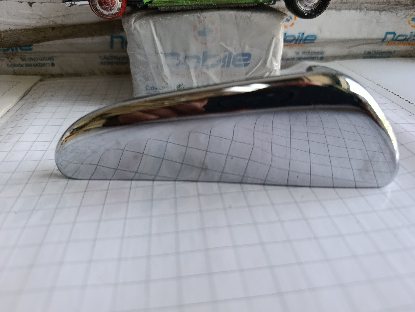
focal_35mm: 23
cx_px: 208
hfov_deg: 73.8
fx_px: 276
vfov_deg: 59.0
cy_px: 156
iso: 175
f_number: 1.65
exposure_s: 1/100
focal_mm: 6.11
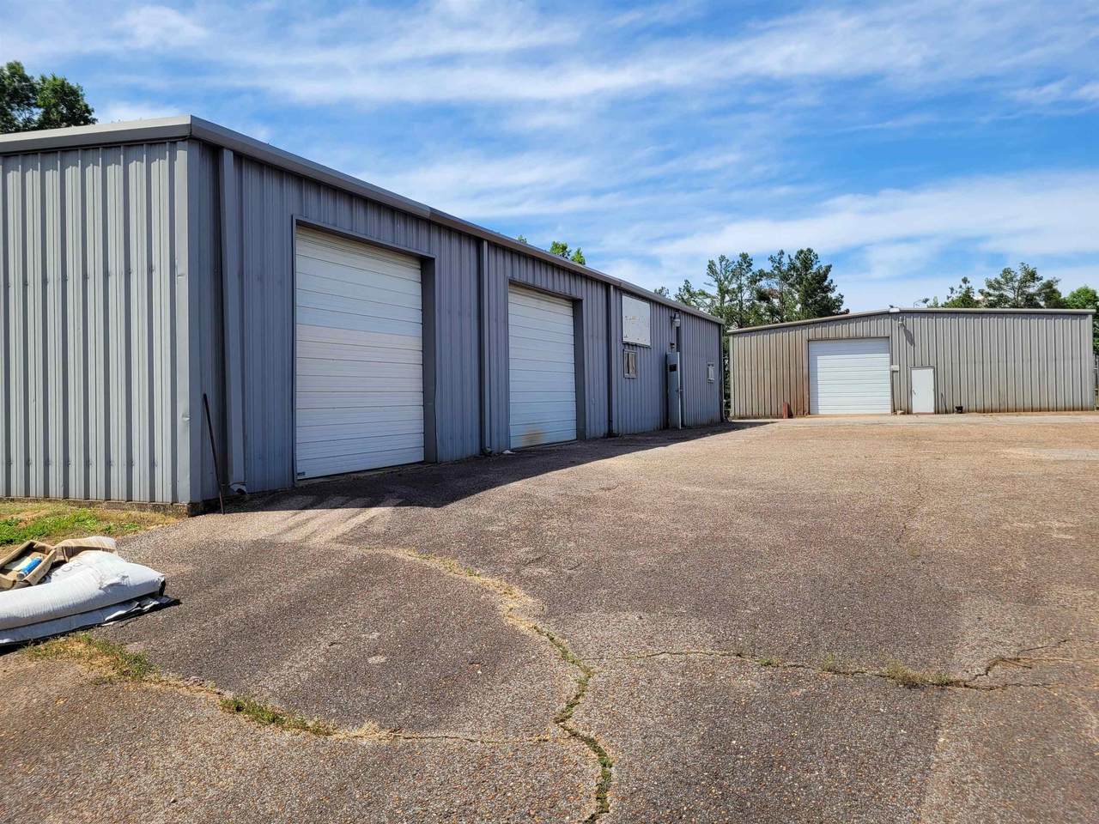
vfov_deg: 53.1
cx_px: 550
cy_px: 412
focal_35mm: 26
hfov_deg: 67.3
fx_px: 825
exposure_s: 1/2094
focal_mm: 5.4
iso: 40
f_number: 1.8
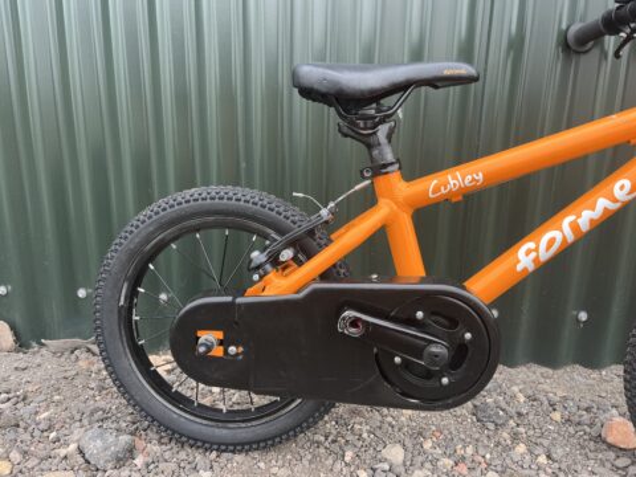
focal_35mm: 26
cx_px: 318
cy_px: 238
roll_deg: -2.0
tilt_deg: -13.4
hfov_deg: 67.3
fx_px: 478
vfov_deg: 53.1
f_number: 1.6
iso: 50
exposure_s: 1/333
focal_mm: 5.1
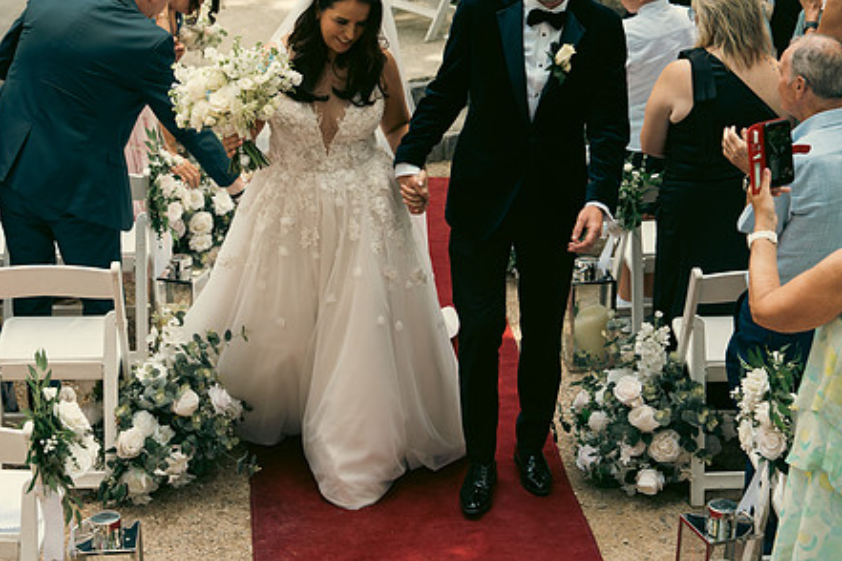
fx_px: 1754
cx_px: 453
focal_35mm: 75
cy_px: 197
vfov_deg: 18.1
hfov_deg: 27.0
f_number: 3.5
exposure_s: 1/200
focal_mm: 57
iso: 250
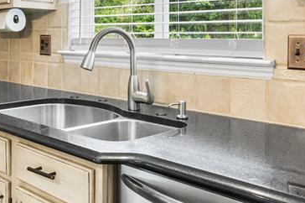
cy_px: 113
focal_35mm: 46
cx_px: 115
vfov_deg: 28.9
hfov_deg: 42.1
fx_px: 393
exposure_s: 1/125
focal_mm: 16.5
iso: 12800
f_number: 7.1
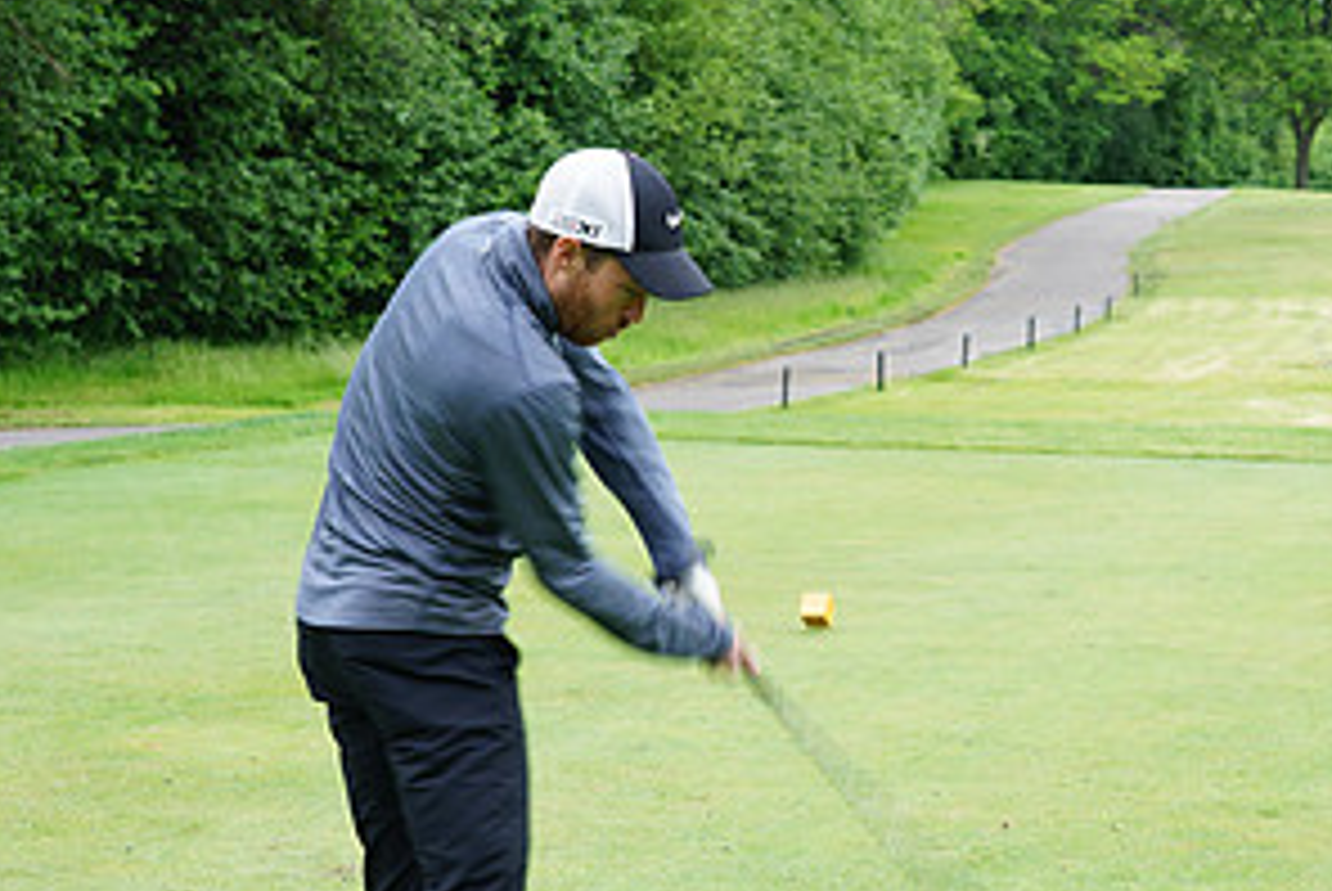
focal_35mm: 90
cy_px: 619
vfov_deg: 15.2
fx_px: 3333
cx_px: 927
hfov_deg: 22.5
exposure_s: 1/100
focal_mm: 46
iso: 125
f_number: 5.6
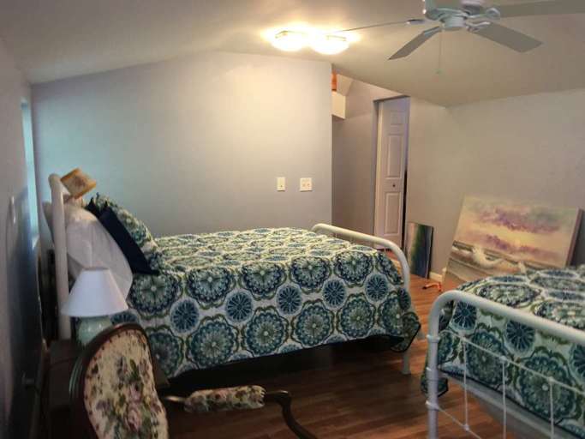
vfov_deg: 48.2
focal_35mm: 29
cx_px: 292
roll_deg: -0.6
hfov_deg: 61.7
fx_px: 490
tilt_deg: -7.1
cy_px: 220
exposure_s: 1/15
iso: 40
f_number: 2.2
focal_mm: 4.15
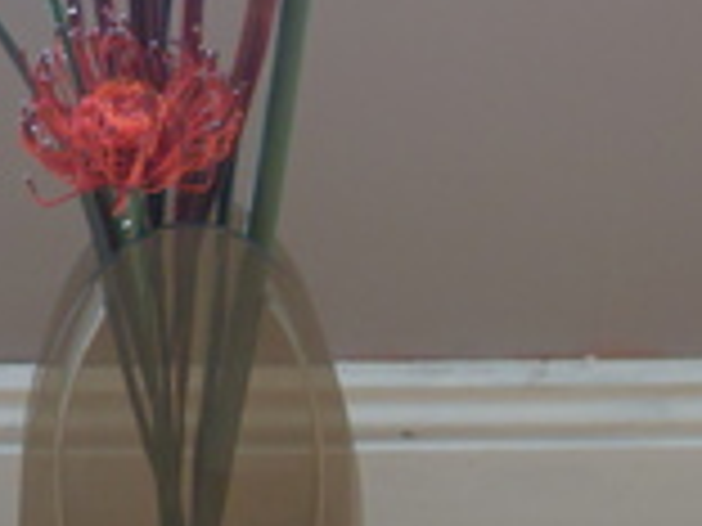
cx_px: 234
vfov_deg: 10.1
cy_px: 117
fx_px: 2981
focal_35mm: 147
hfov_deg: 13.4
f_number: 3.4
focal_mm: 8.4
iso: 200
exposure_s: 1/30
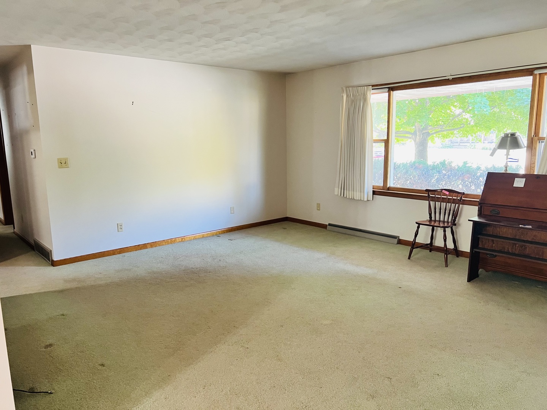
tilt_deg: -10.0
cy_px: 205
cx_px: 274
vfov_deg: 53.1
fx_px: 411
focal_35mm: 26
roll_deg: +1.0
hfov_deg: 67.3
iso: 200
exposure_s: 1/60
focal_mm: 5.7
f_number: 1.5
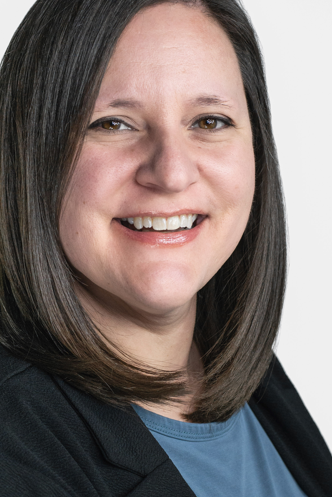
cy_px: 322
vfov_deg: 17.2
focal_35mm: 119
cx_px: 144
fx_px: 1645
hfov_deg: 11.5
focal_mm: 50
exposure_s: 1/500
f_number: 5
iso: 1000
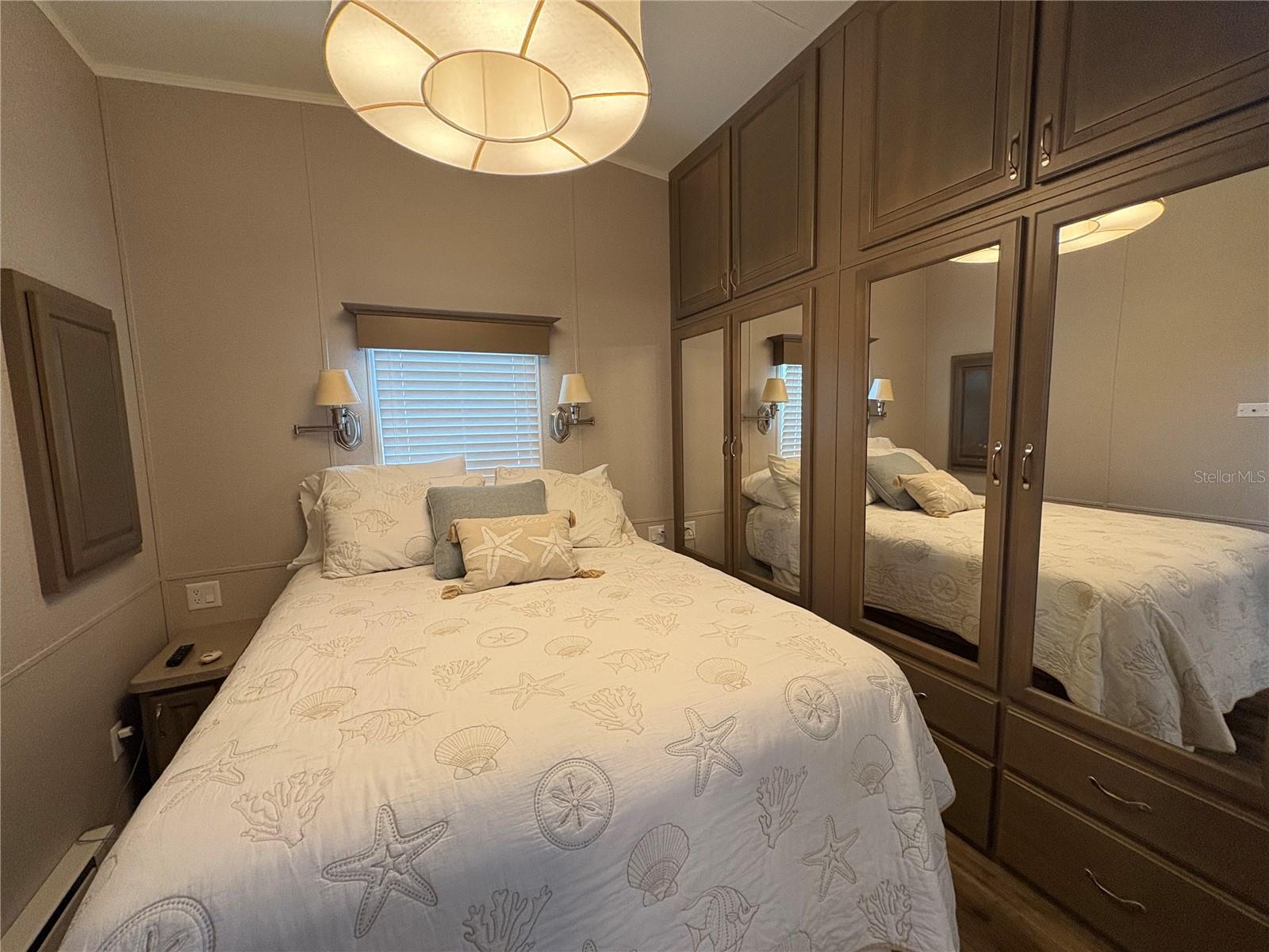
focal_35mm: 14
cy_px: 476
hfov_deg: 102.1
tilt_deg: -4.9
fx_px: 513
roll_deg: +2.2
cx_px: 634
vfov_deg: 85.7
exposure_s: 1/60
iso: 250
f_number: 2.2
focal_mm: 2.22
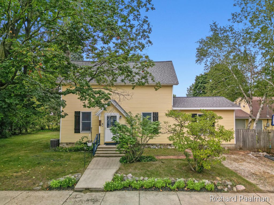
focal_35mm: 24
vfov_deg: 56.8
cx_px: 137
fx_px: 190
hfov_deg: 71.6
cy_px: 102
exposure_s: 1/20
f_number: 1.7
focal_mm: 6.72
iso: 110
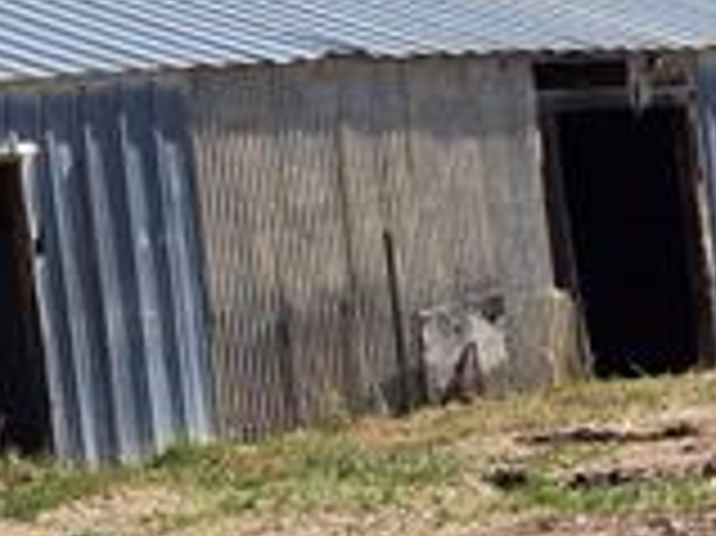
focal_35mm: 148
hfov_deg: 12.9
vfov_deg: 10.0
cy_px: 381
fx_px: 3059
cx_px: 914
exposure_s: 1/2216
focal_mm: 5.4
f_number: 1.8
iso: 25
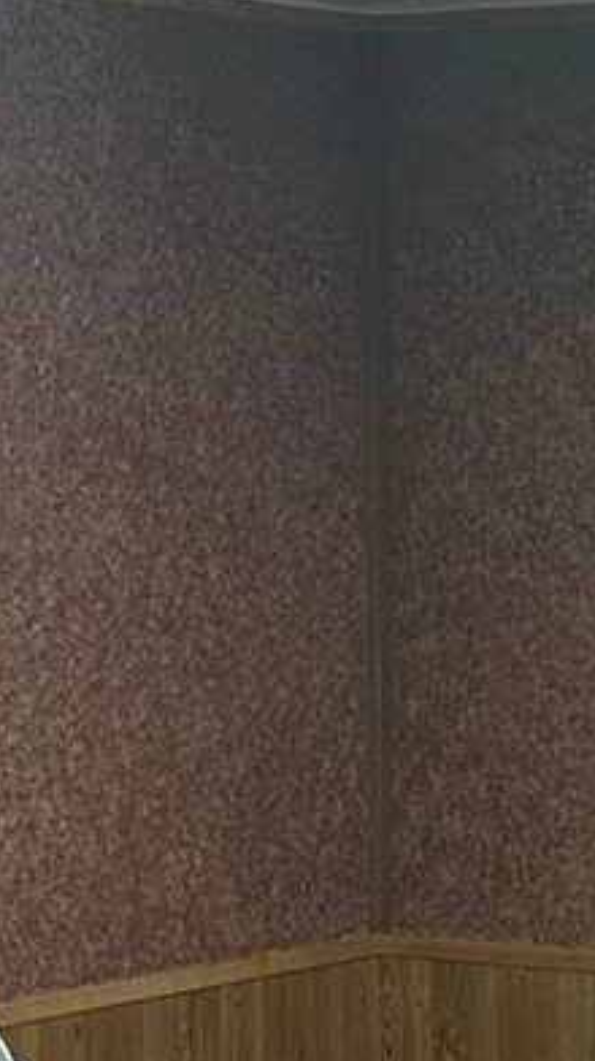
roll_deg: +0.0
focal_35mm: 148
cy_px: 855
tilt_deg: -6.2
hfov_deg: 8.1
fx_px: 4158
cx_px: 792
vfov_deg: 14.4
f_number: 1.5
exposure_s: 1/60
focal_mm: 5.7
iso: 400
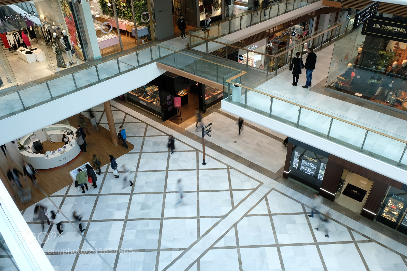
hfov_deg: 67.4
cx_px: 204
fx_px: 305
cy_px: 136
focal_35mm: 27
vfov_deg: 47.9
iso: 200
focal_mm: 18
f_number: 14
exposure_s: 1/4
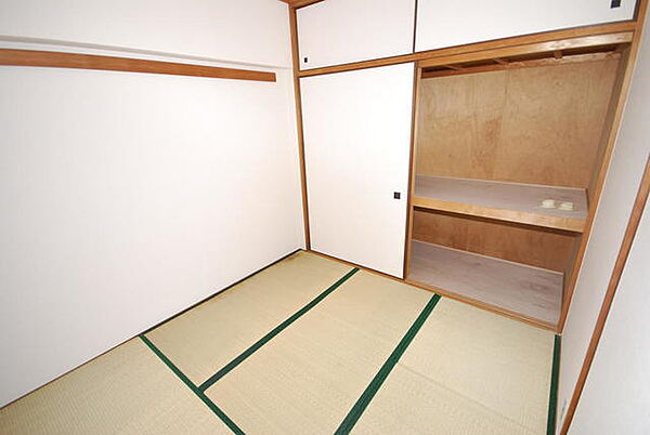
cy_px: 218
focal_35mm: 16
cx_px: 325
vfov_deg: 72.2
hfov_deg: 94.9
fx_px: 298
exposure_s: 1/60
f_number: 4.2
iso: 200
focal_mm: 11
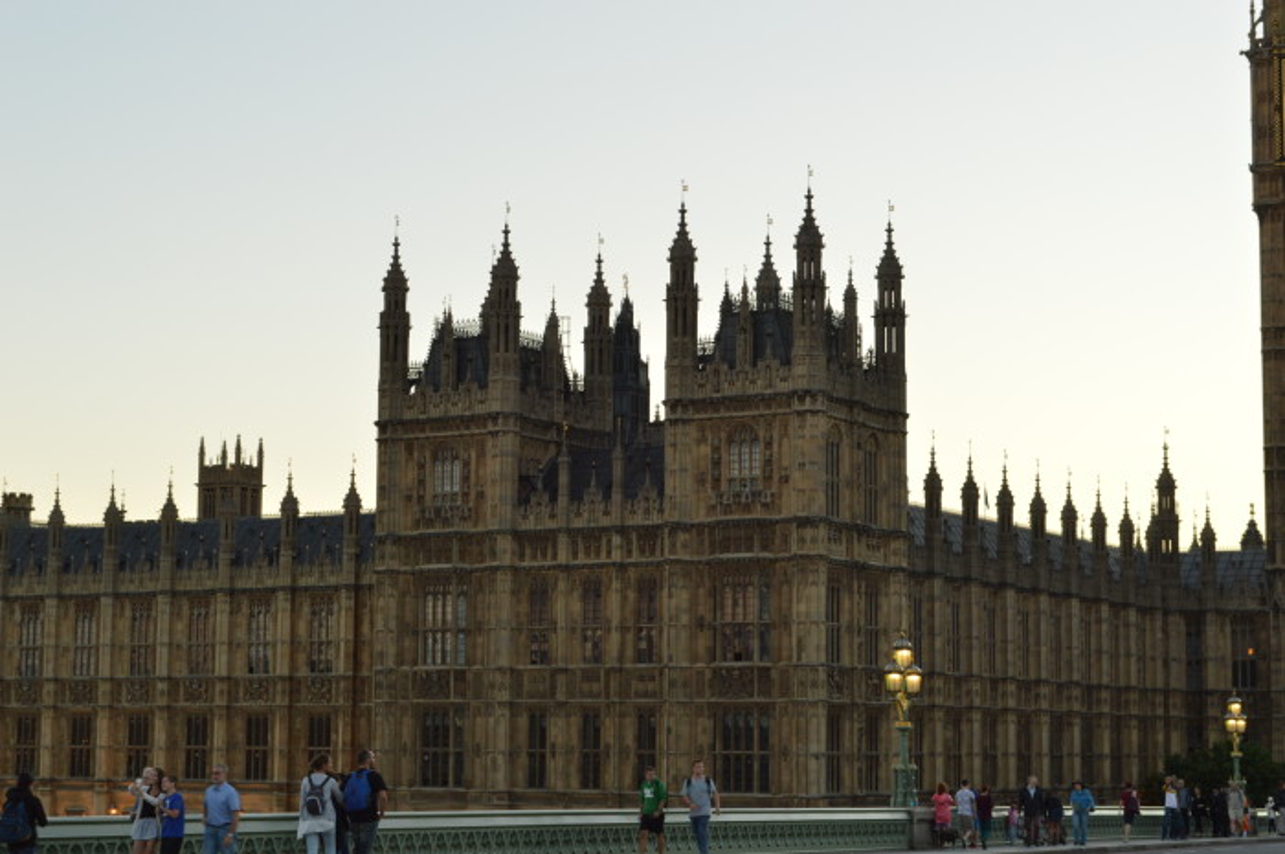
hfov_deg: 29.3
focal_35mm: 69
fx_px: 2460
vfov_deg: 19.7
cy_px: 427
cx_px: 642
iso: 400
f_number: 10
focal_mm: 46
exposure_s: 1/40
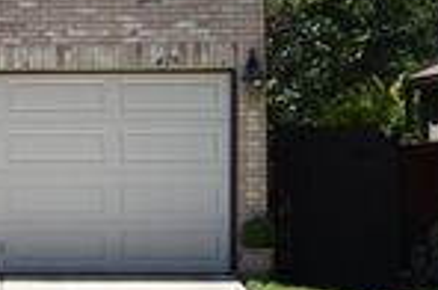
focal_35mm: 203
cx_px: -246
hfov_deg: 9.8
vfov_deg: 6.7
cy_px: 67
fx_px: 2465
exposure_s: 1/200
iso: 100
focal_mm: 40
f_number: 10
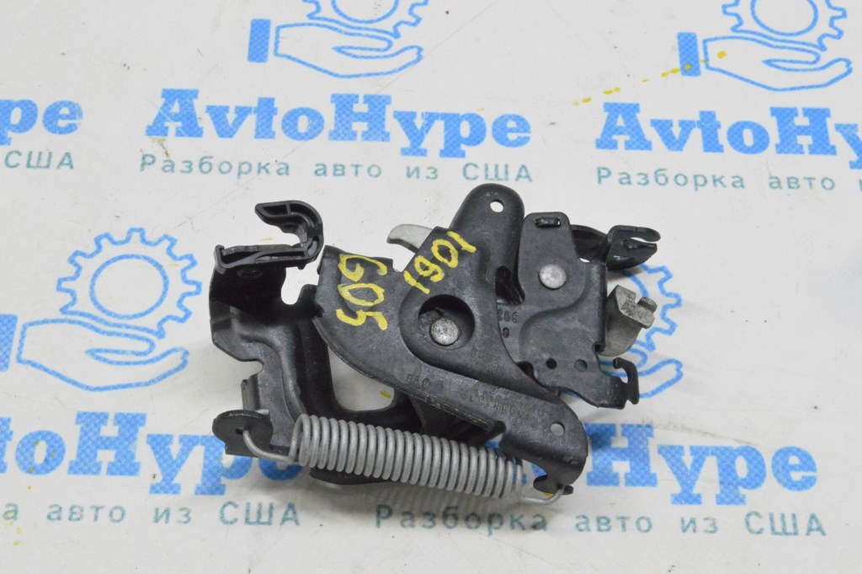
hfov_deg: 31.9
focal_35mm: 63
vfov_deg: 21.5
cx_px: 431
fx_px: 1507
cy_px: 287
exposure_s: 1/20
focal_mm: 42
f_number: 20
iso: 6400
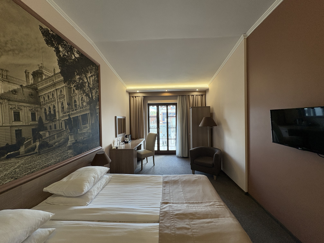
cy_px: 122
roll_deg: +1.1
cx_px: 162
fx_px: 131
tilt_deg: -0.8
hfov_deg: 102.1
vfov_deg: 85.7
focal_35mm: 14
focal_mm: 2.22
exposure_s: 1/100
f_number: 2.2
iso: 200
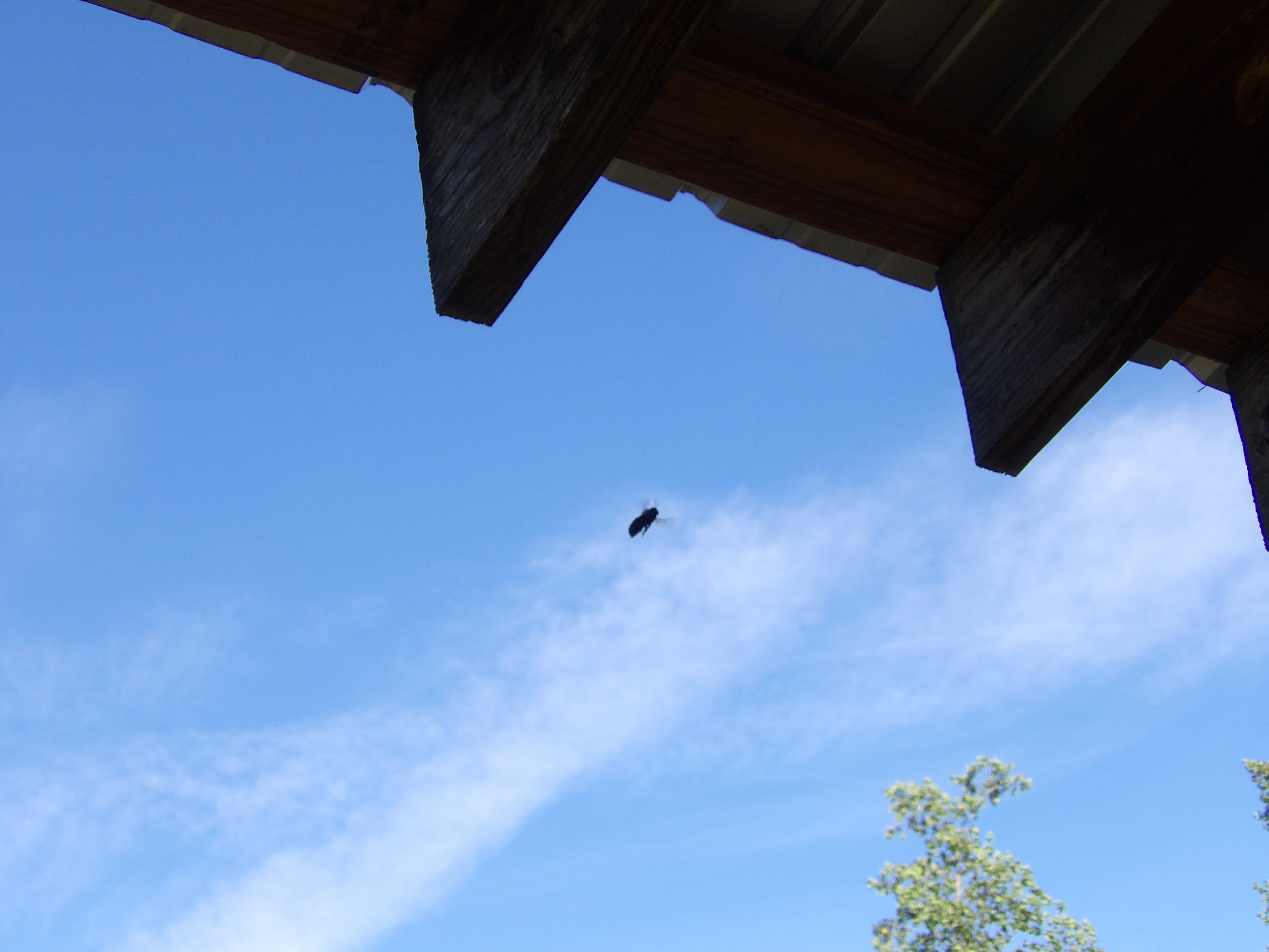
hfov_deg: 31.2
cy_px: 476
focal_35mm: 62
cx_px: 634
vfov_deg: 23.7
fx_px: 2273
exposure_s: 1/421
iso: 100
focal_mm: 11.1
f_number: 4
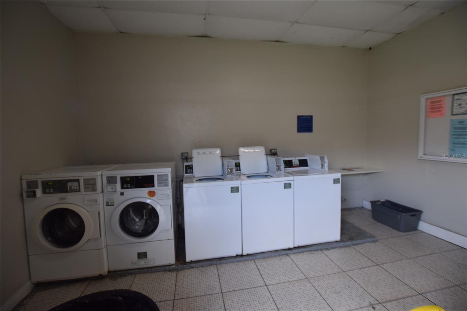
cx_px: 234
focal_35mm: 15
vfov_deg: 77.3
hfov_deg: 100.4
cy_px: 156
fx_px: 195
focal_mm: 10
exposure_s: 1/80
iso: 400
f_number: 4.5
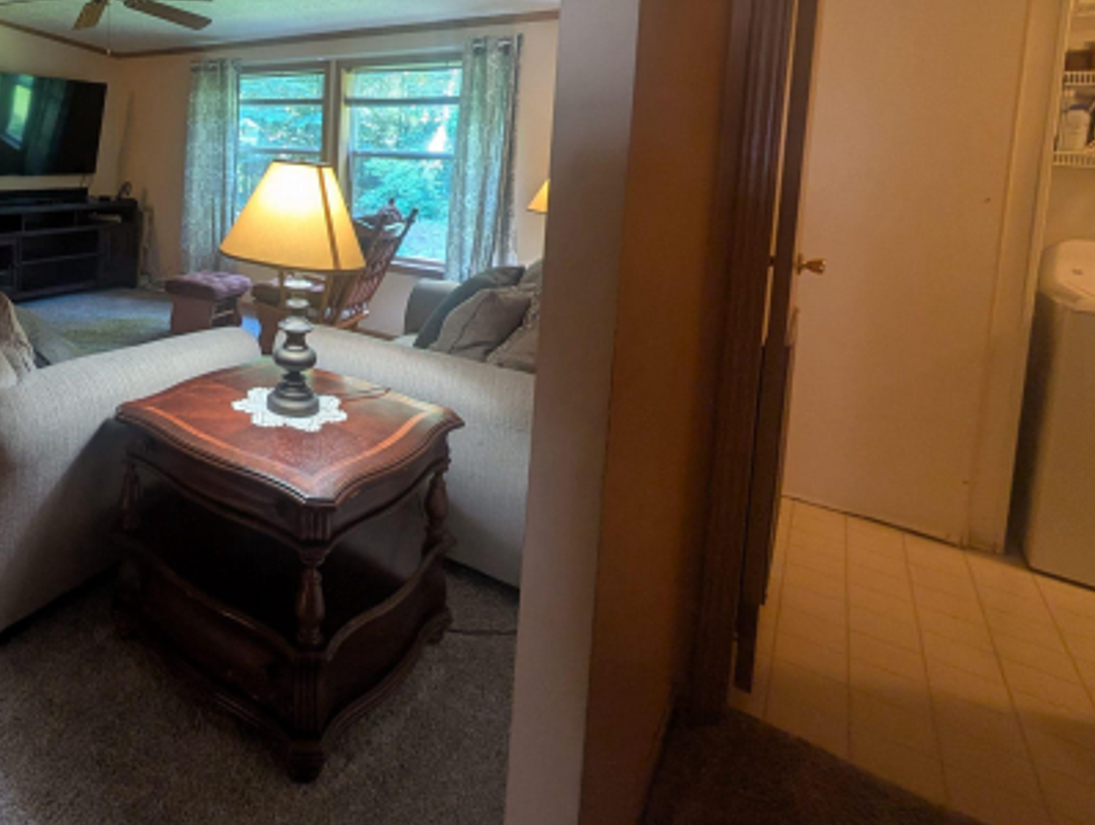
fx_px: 634
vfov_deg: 61.9
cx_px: 204
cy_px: 192
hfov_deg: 72.4
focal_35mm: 20
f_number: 1.7
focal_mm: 2.02
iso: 158
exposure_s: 1/40
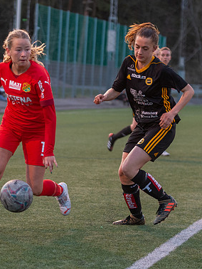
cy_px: 178
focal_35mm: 172
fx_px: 1337
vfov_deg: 11.5
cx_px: 53
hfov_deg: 8.6
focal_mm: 86
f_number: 3.2
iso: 4000
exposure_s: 1/640
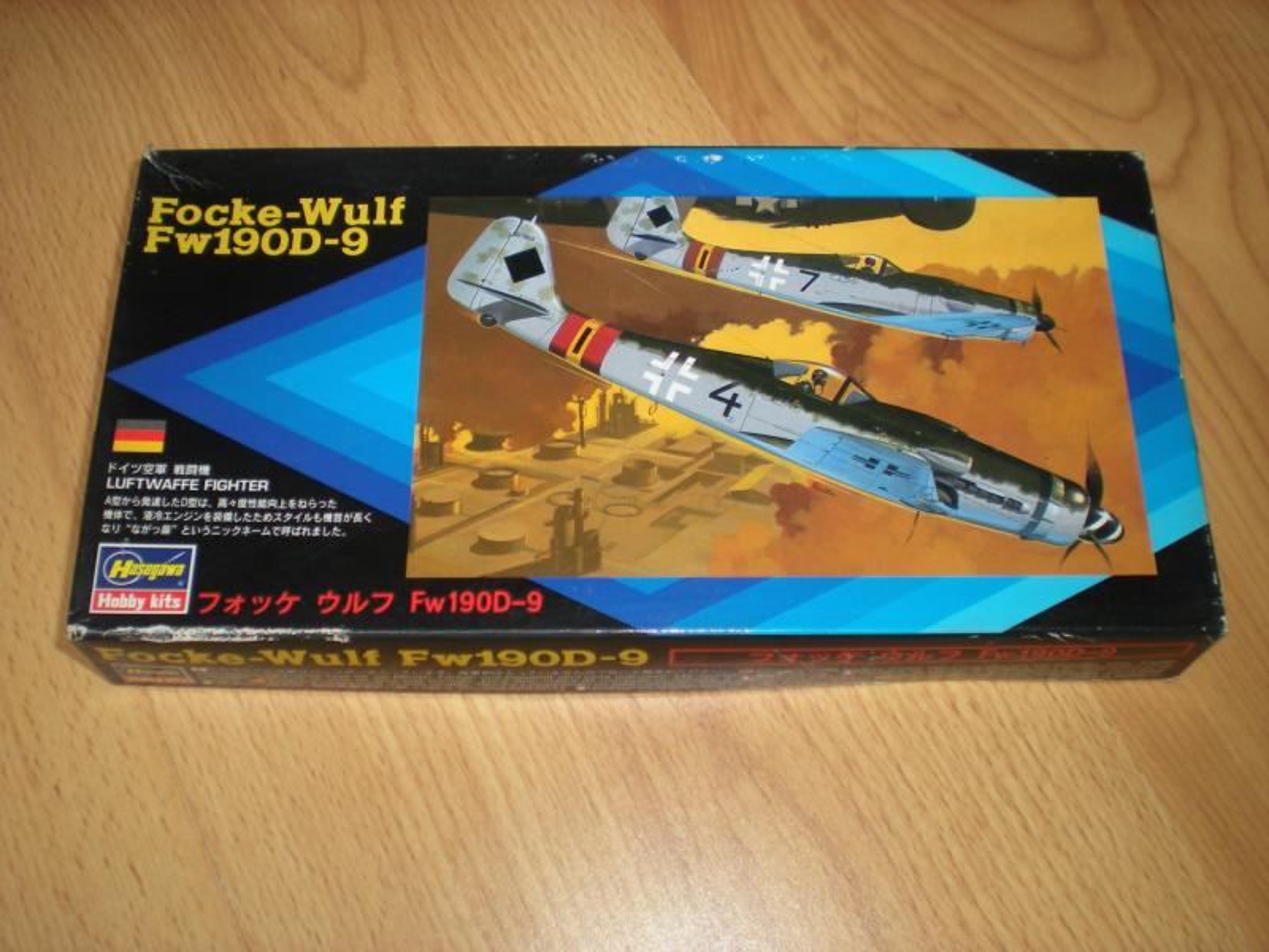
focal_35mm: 38
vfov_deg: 37.7
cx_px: 634
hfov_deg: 49.0
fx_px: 1393
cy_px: 476
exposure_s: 1/30
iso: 64
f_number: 3.1
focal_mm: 6.3
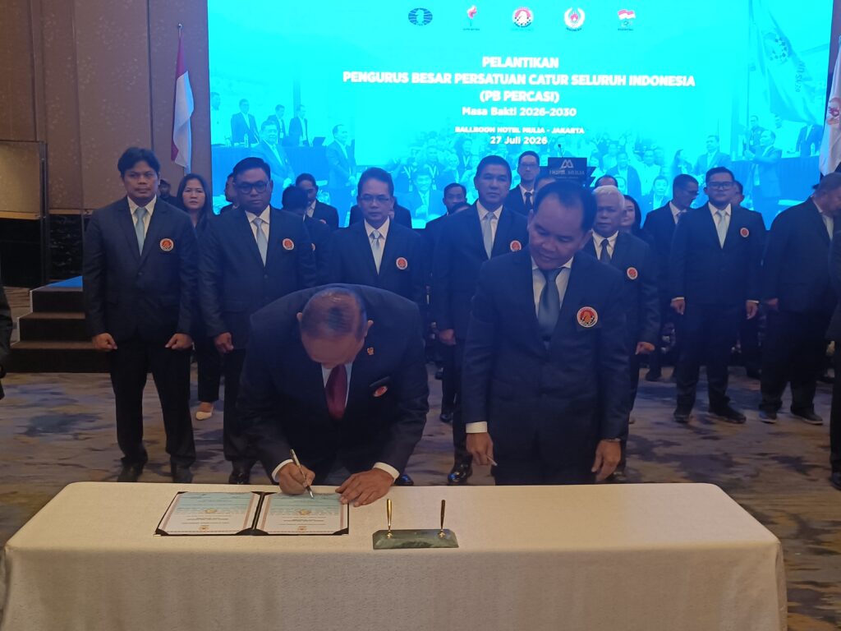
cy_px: 316
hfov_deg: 50.1
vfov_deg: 38.7
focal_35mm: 37
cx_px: 420
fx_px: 899
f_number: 1.7
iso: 800
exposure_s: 1/50
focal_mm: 4.7
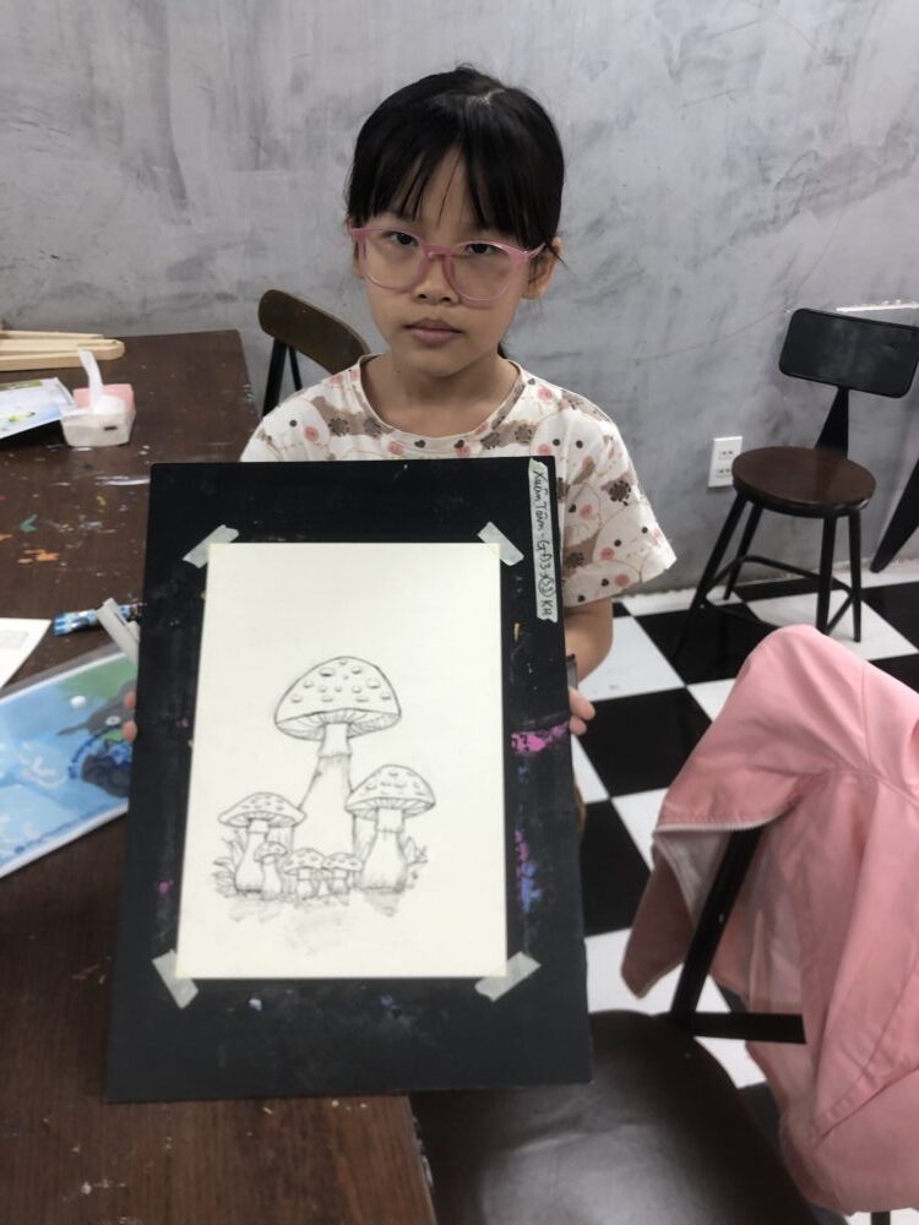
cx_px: 460
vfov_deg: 63.4
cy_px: 612
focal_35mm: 28
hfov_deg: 49.7
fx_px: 991
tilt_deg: -29.4
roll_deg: -2.3
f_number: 1.8
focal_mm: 4
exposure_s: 1/33
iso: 25
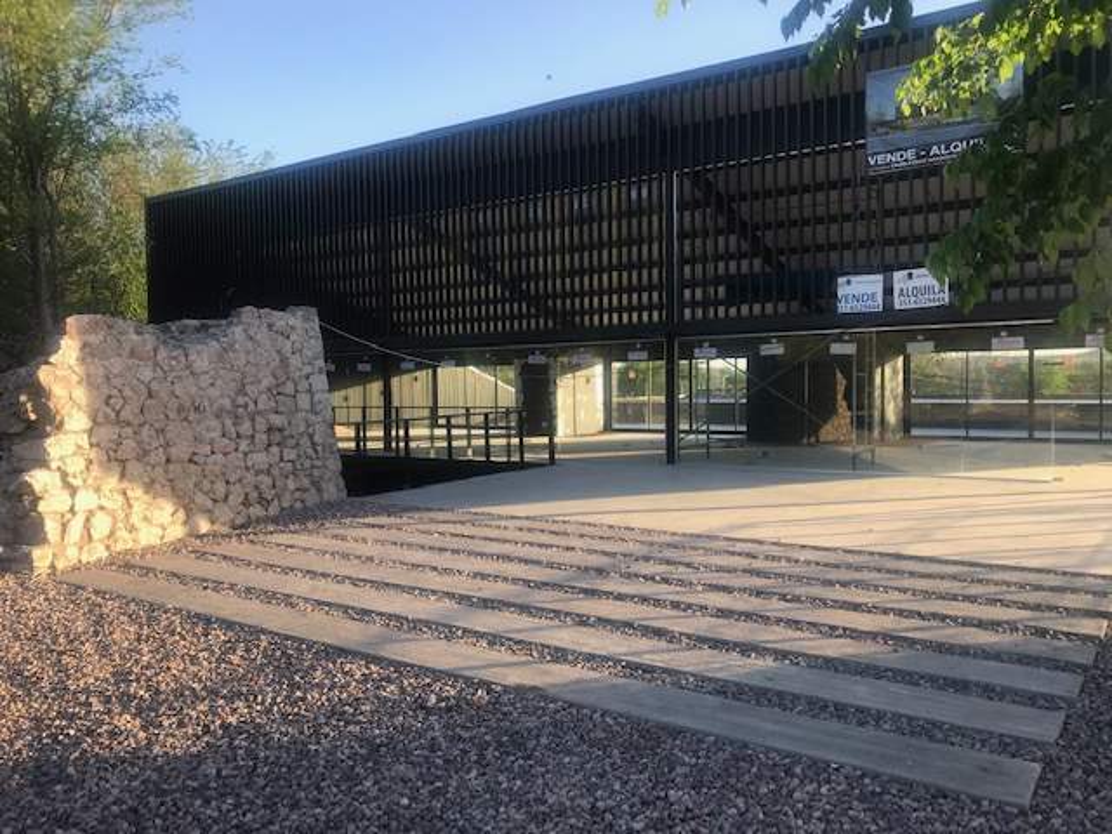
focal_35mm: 28
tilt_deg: -1.5
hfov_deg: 63.4
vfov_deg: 49.7
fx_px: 899
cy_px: 417
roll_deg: +0.8
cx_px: 556
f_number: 1.8
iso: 20
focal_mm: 3.99
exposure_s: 1/360
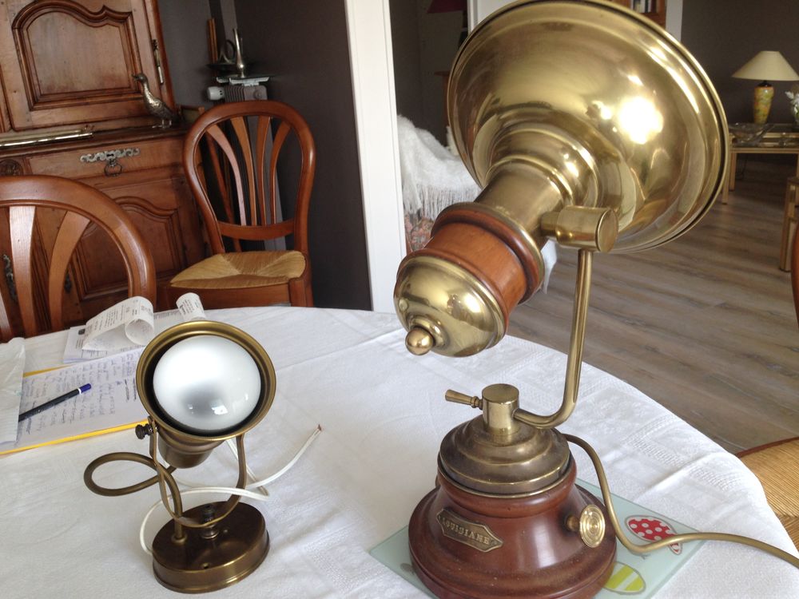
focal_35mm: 33
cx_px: 400
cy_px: 300
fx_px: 762
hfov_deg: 55.4
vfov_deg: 42.9
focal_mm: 4.12
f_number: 2.4
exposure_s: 1/30
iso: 50
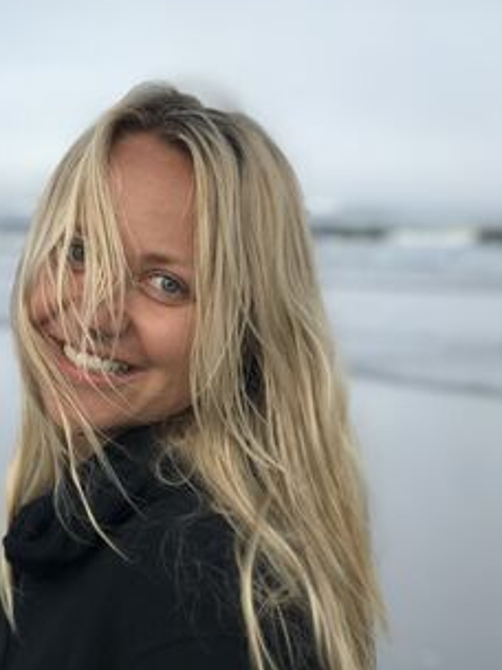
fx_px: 1721
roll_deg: -0.5
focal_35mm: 89
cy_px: 324
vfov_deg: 22.0
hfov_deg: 16.3
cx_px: 18
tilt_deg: -5.0
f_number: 2.8
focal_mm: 6.6
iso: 20
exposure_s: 1/399
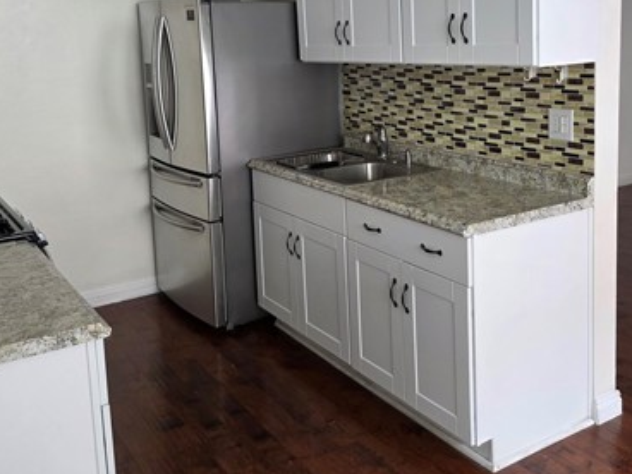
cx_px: 349
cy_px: 131
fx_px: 730
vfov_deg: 35.3
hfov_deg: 46.7
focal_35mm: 40
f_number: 1.7
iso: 200
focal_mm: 6.3
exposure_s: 1/120
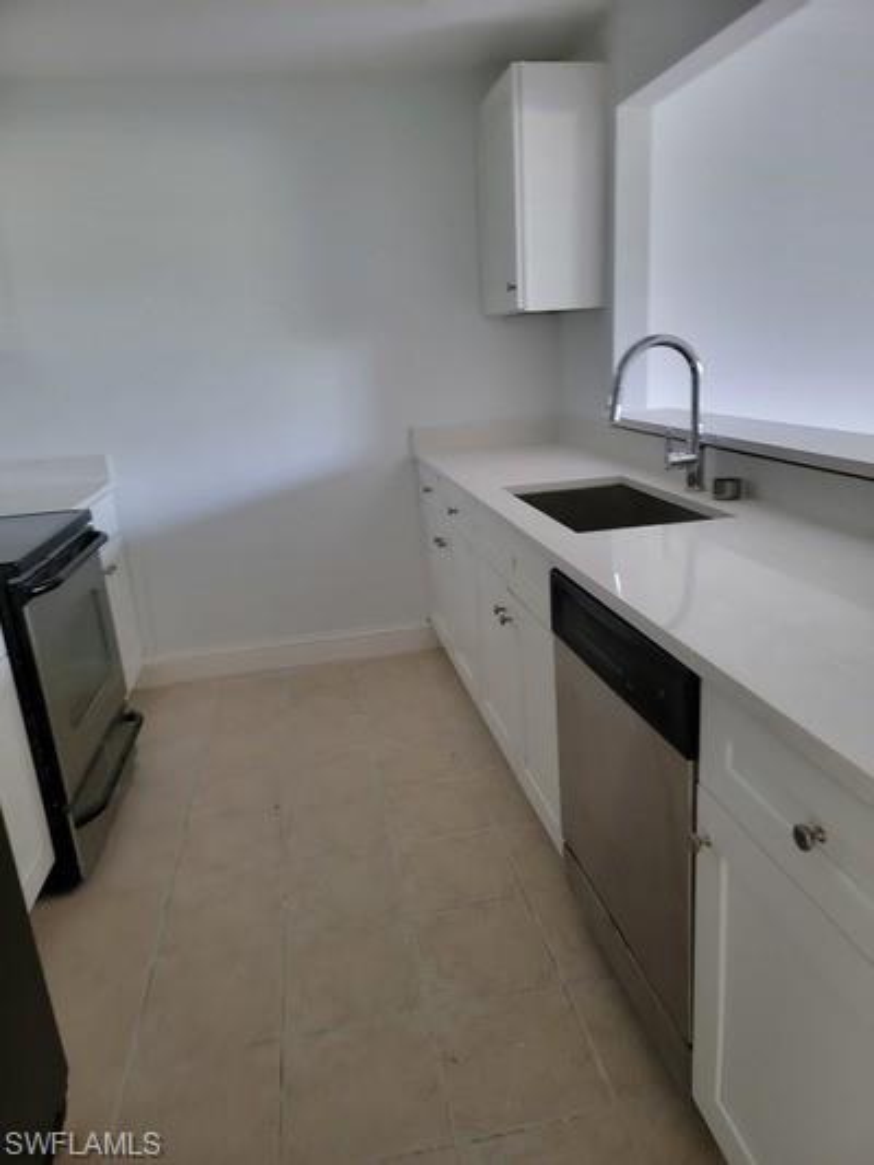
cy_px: 582
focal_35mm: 24
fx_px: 808
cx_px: 437
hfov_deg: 56.8
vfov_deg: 71.6
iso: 320
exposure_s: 1/40
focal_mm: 6.7
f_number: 1.8
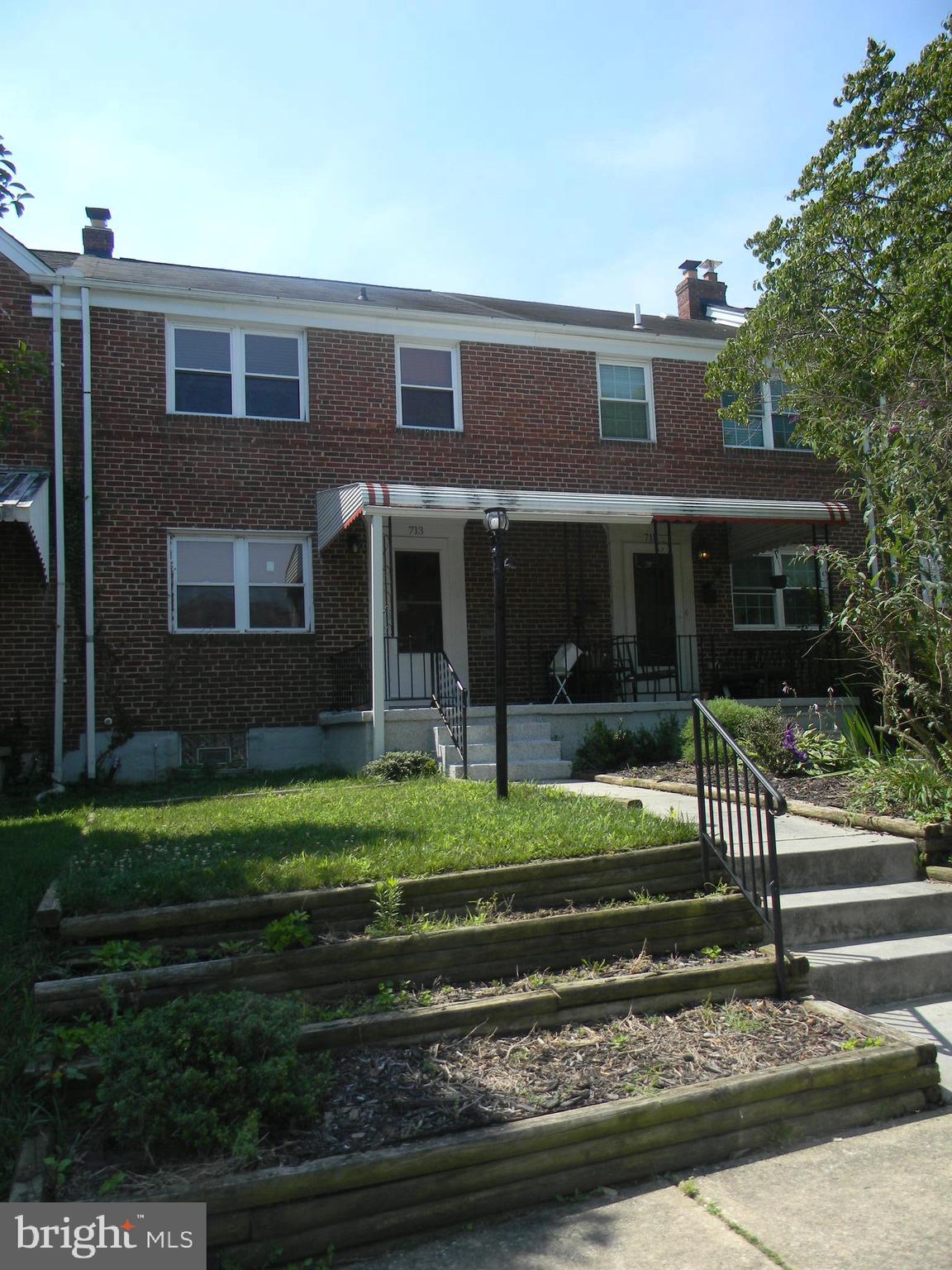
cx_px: 476
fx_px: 1027
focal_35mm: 28
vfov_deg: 63.4
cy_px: 635
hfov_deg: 49.7
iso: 80
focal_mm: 5
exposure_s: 1/654
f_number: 3.5
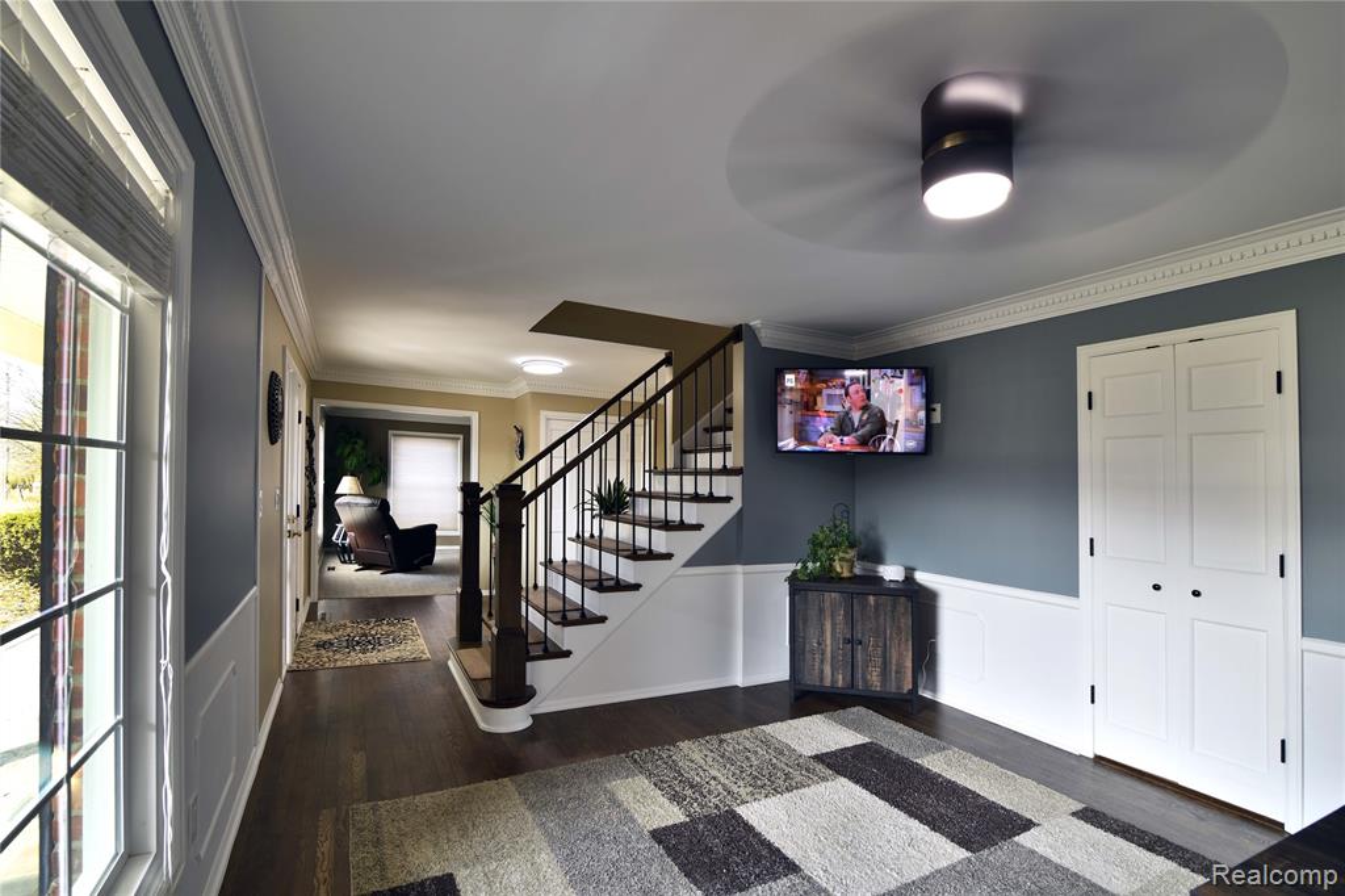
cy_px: 448
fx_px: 598
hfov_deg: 96.8
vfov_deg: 73.7
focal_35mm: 16
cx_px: 672
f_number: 9
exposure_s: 1/10
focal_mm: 16
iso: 400
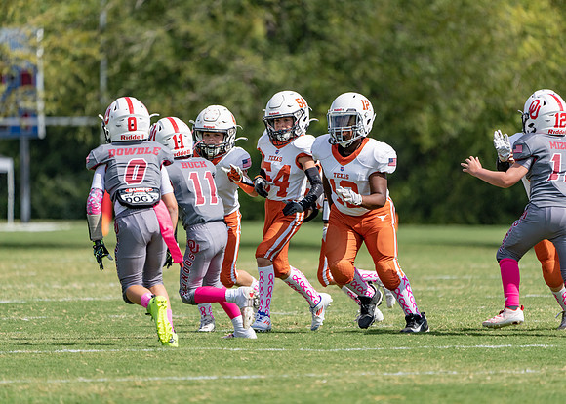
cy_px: 202
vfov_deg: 3.4
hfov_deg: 4.8
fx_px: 6736
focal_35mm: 419
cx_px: 283
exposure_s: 1/2500
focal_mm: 400
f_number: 5.6
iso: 320
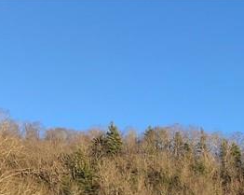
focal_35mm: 107
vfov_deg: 13.0
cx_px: 383
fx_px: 772
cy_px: 355
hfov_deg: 16.2
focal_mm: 3.99
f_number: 1.8
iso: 20
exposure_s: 1/552
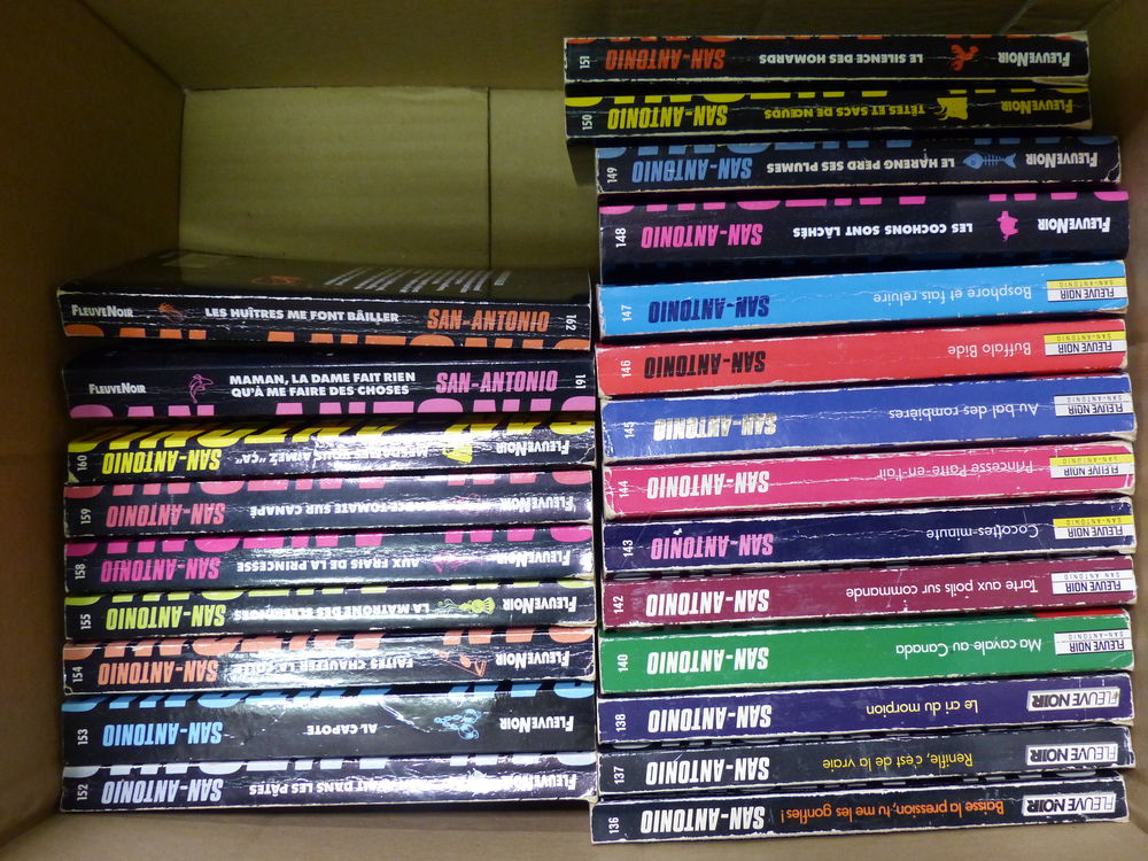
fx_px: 1128
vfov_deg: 41.8
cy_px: 430
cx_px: 574
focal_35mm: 34
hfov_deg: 54.0
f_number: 2.8
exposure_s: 1/13
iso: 400
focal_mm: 6.2
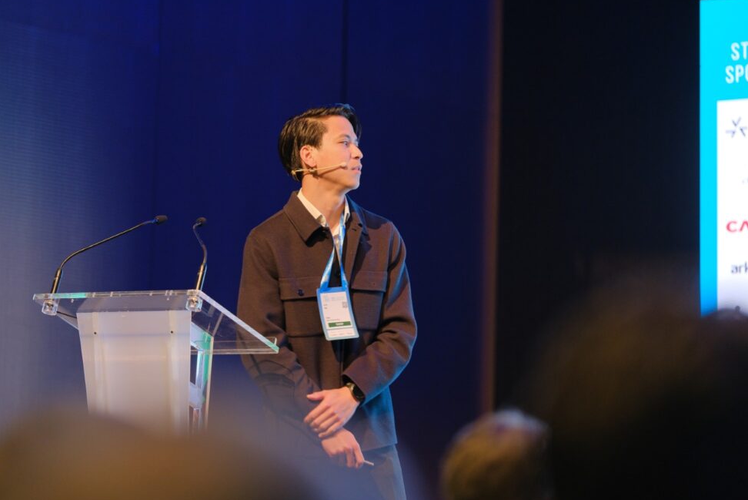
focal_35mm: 119
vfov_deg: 11.5
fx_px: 2474
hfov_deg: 17.2
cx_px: 356
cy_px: 242
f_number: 1.4
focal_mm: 75
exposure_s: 1/125
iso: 640
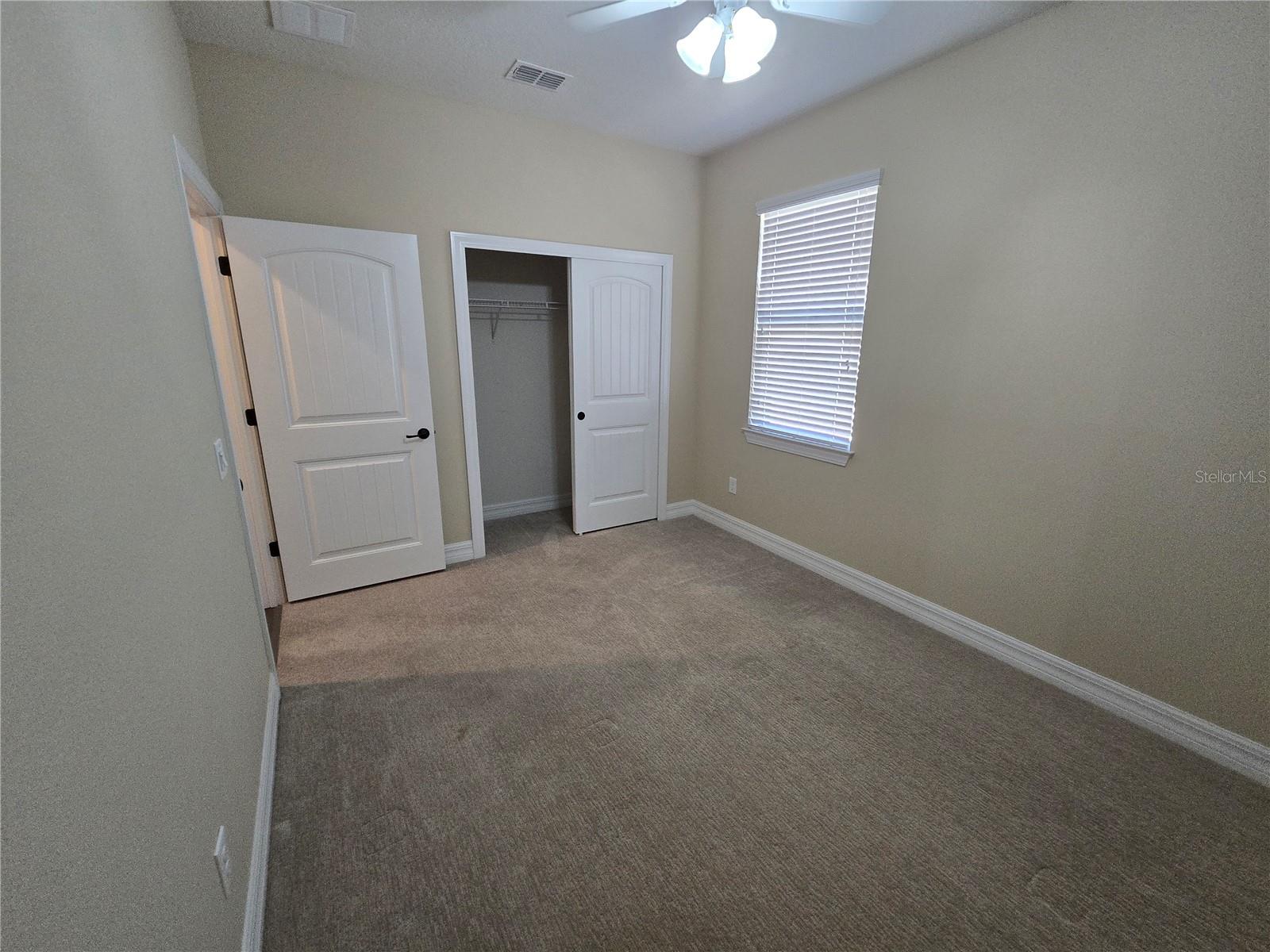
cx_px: 635
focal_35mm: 13
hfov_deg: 106.2
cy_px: 476
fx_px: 477
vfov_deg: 89.9
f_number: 2.2
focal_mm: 2.2
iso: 320
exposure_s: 1/60
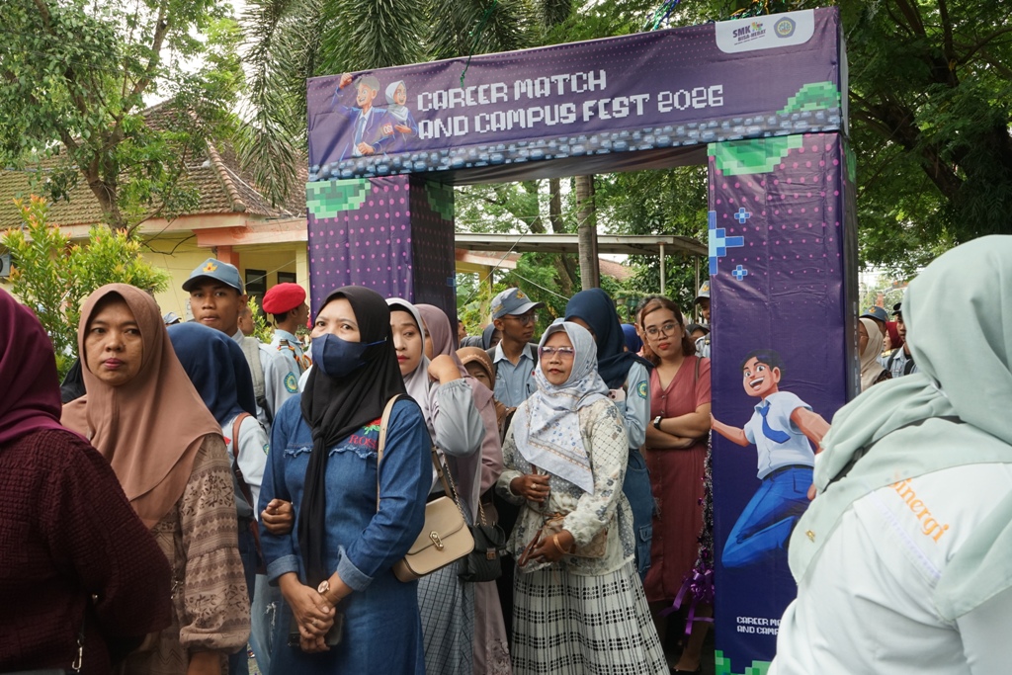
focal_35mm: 38
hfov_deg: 50.7
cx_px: 506
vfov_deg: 35.1
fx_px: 1068
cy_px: 338
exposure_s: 1/80
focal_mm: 38
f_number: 14
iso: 1000
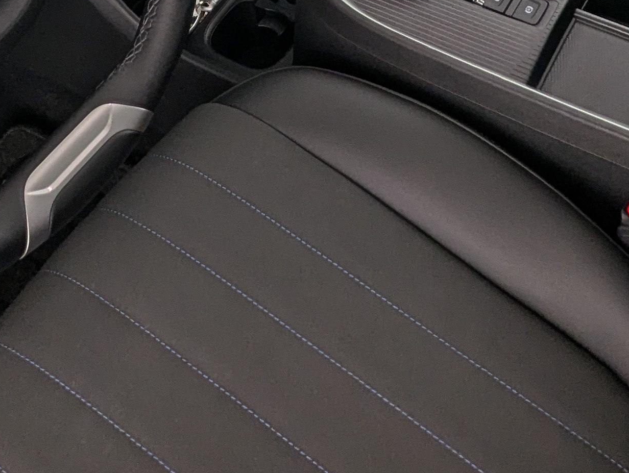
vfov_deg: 22.1
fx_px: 964
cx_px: 300
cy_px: -261
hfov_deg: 36.1
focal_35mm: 53
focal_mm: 2.35
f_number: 2.2
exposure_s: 1/71.7
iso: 40
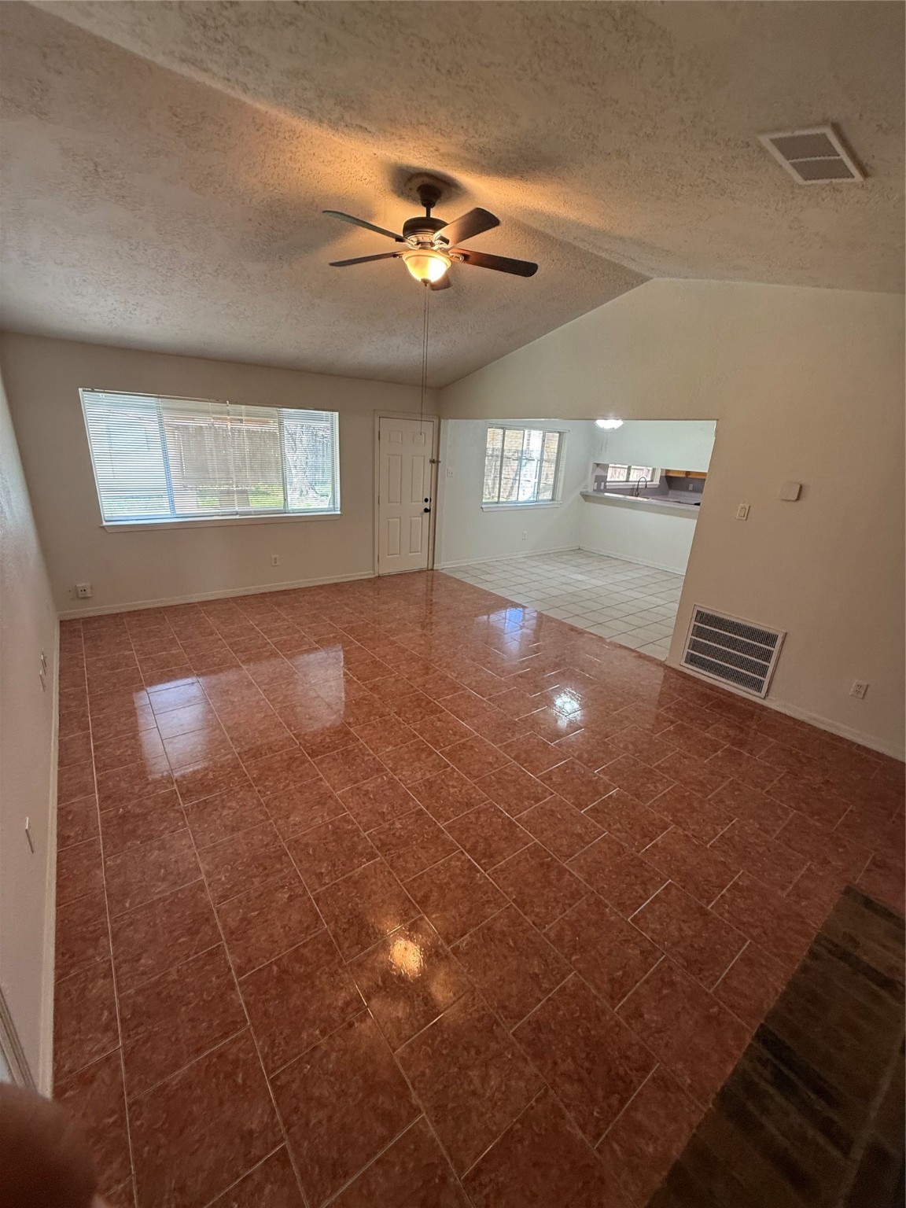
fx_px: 489
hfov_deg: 85.7
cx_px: 453
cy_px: 604
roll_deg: -3.6
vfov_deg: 102.1
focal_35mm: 14
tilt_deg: -18.7
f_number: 2.2
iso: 200
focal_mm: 2.22
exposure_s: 1/60
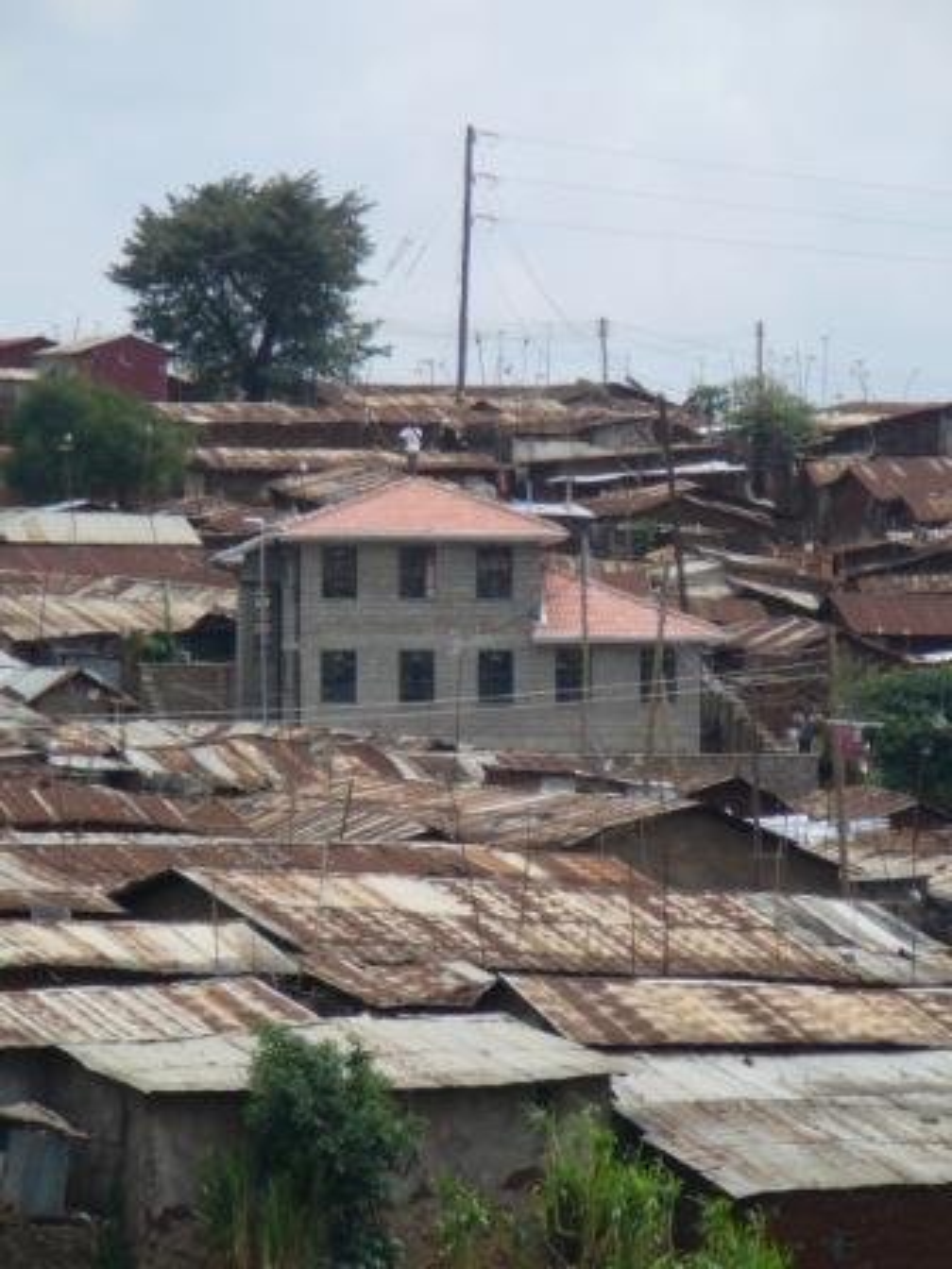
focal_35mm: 229
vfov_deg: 8.6
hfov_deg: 6.5
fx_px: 8397
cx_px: 476
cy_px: 634
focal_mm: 34.1
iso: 80
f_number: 4.1
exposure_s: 1/800
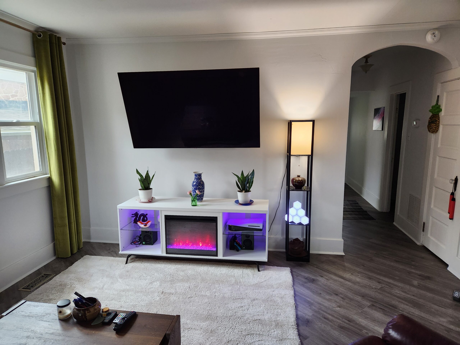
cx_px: 230
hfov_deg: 73.9
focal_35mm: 23
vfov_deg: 58.9
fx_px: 306
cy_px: 172
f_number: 1.8
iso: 320
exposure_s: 1/120
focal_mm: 5.4
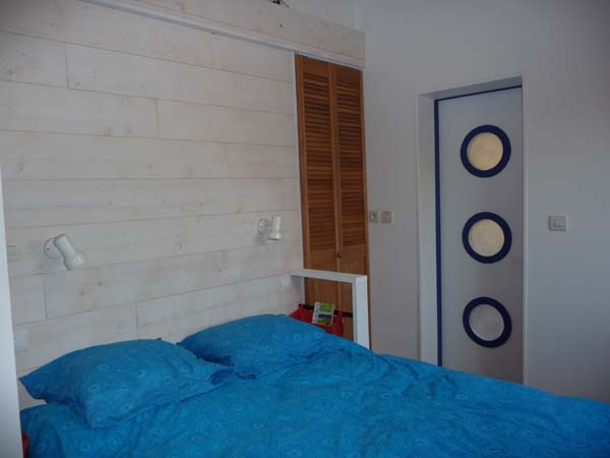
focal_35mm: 28
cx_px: 305
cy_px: 229
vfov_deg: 49.7
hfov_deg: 63.4
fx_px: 493
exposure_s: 1/30
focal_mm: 4.7
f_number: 3.3
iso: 100
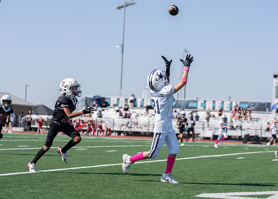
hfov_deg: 22.5
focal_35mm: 88
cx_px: 173
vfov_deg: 16.2
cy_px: 103
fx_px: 696
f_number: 2.8
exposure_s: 1/2000
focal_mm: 72
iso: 100
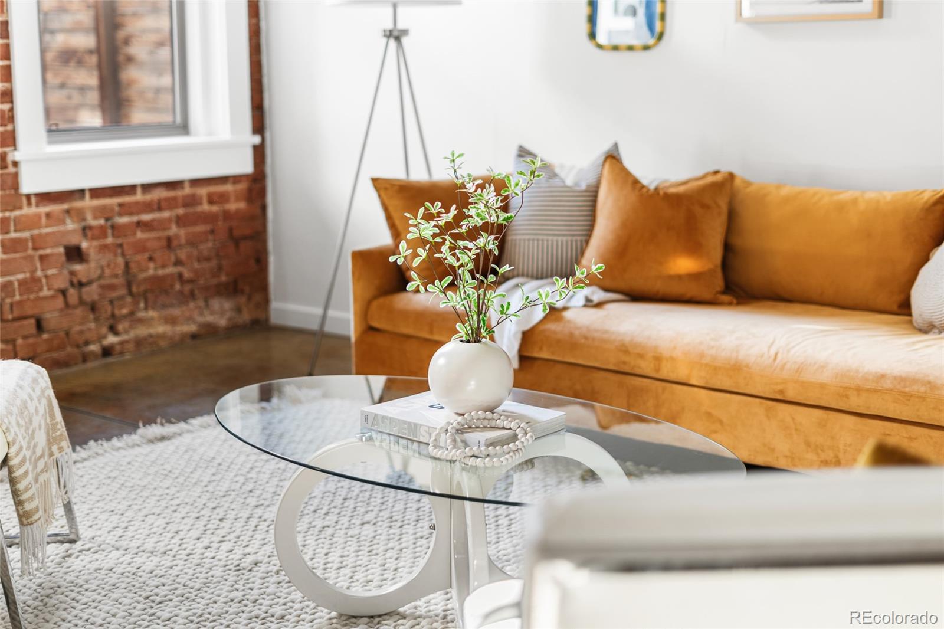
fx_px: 1311
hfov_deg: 39.6
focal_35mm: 50
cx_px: 472
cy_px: 314
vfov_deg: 27.0
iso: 160
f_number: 1.8
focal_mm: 50
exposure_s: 1/20
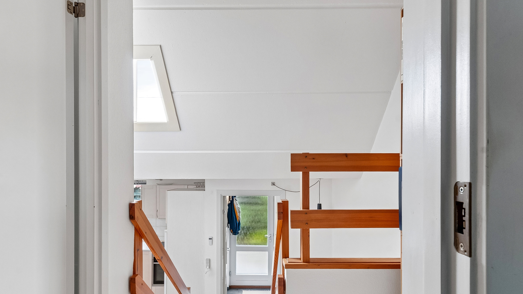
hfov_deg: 89.6
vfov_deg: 58.2
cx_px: 263
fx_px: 264
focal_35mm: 19
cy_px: 161
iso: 400
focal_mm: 12
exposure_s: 1/4
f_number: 10
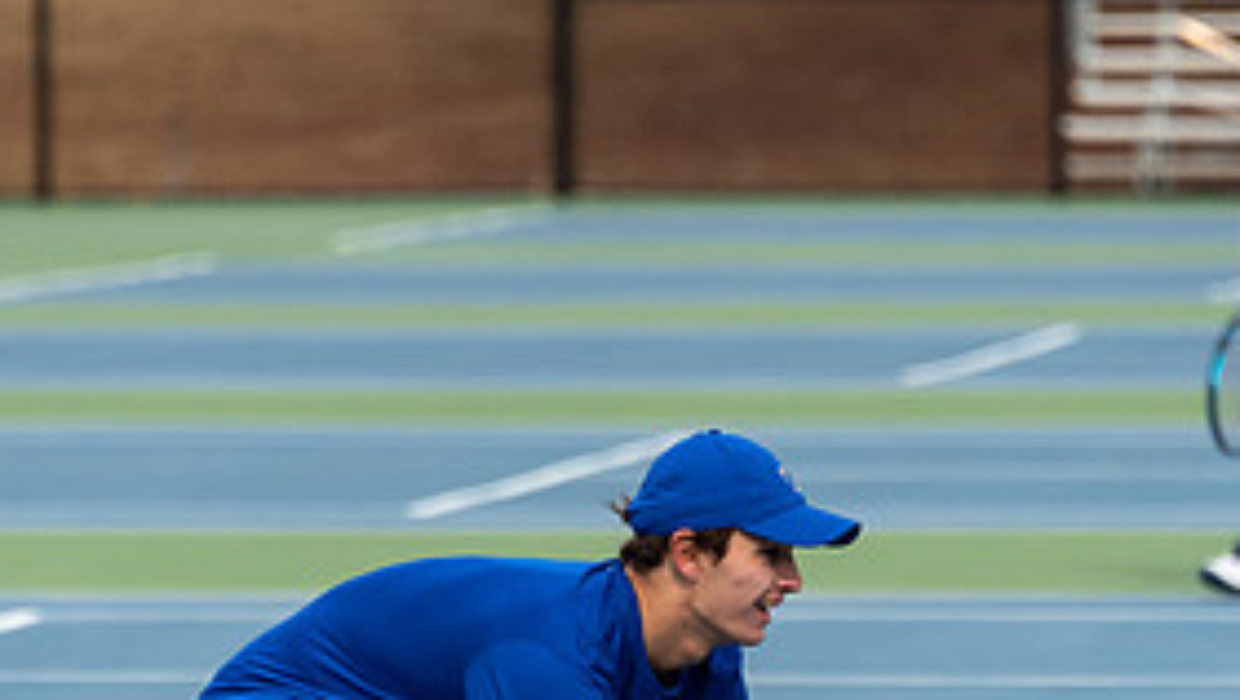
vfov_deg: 1.8
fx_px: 22244
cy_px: 675
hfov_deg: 3.2
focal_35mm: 676
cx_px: 648
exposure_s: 1/1600
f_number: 5.6
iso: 640
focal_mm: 300
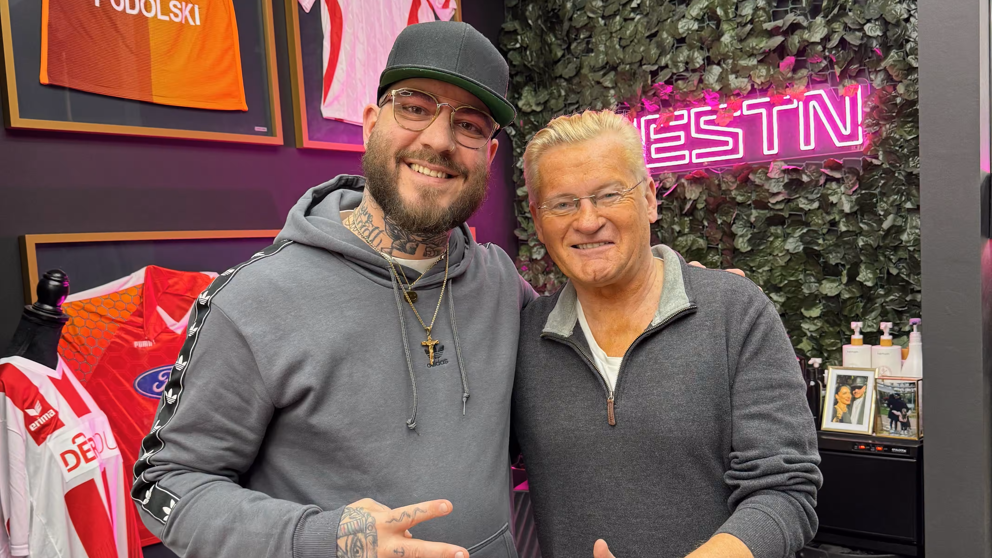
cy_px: 326
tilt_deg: -4.2
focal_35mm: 35
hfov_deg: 56.6
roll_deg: +3.2
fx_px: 921
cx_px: 498
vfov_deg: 33.6
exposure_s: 1/50
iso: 160
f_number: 1.78
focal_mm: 6.86
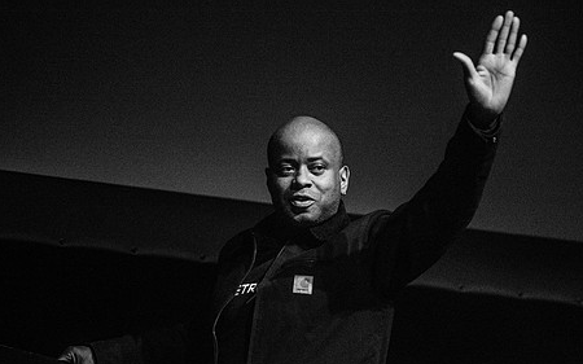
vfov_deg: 5.0
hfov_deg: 8.0
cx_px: 319
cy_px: 208
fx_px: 4178
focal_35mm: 263
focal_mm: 200
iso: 3200
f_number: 3.2
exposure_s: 1/160
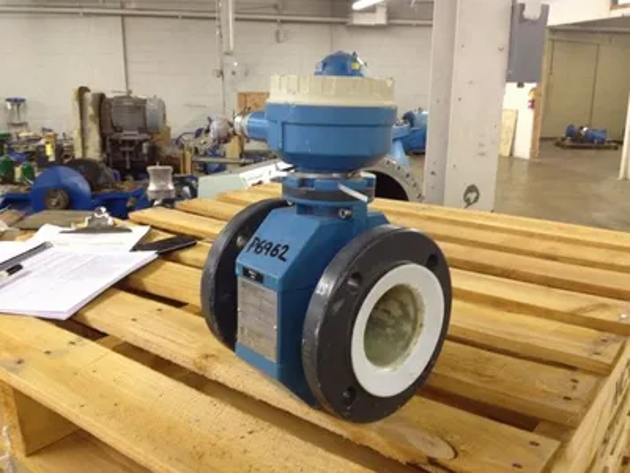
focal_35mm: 35
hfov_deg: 52.6
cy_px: 236
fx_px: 637
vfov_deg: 40.7
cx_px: 315
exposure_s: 1/20
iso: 200
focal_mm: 4.28
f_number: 2.4
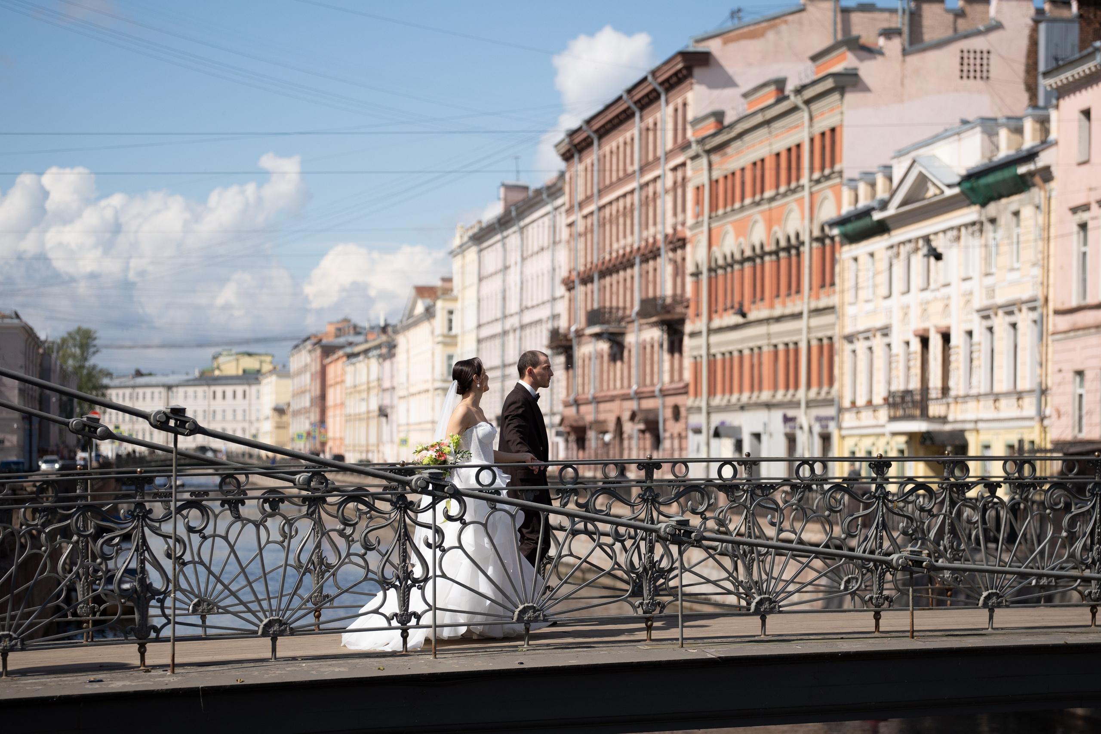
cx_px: 577
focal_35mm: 87
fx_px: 2650
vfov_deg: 15.8
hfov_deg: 23.5
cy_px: 352
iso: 100
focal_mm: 55
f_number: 1.8
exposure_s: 1/8000
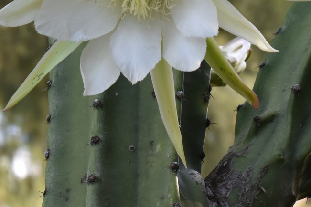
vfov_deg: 5.1
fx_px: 2320
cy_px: -82
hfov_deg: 7.6
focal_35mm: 269
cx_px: 276
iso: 400
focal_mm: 55
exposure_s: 1/160
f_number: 6.3
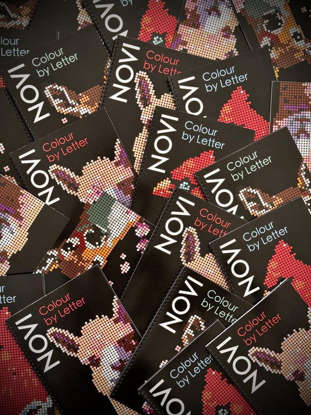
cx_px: 156
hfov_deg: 30.3
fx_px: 575
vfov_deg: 39.7
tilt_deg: -87.0
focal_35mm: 48
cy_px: 208
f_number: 1.78
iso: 250
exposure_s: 1/42
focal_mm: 6.76
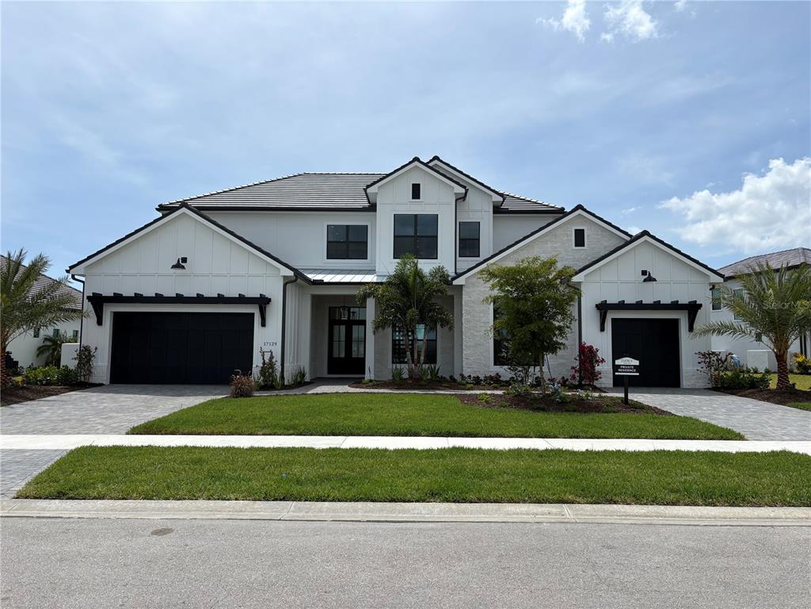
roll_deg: +0.2
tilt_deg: +5.2
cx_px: 406
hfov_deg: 67.3
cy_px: 304
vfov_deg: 53.1
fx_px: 609
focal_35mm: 26
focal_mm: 5.96
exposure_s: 1/6329
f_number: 1.6
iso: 50
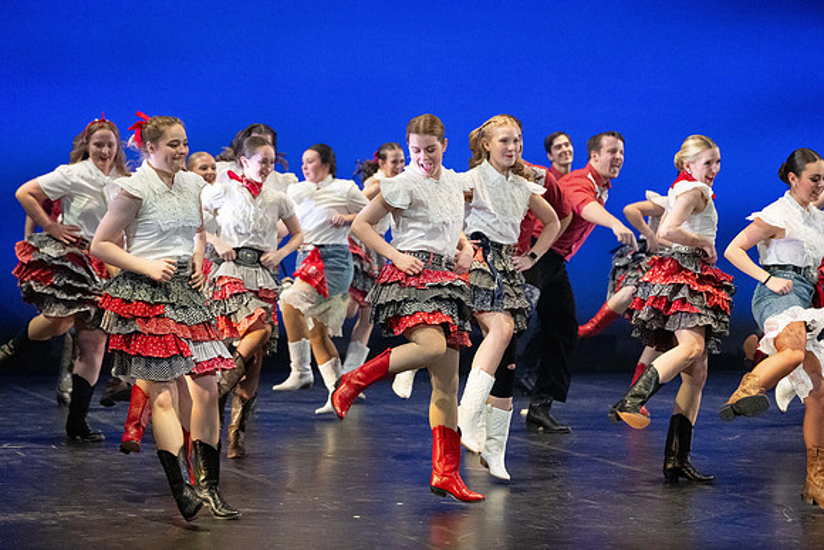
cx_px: 412
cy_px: 275
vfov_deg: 12.5
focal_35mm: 110
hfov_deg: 18.6
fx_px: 2518
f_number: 3.5
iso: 10000
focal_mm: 110
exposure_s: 1/800
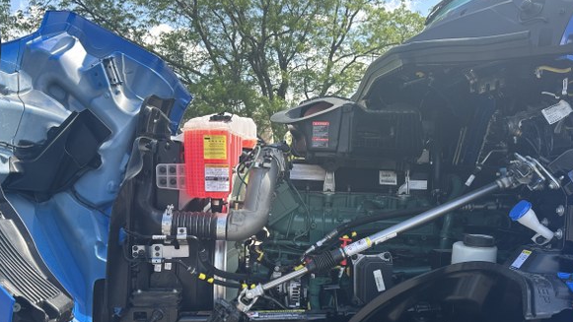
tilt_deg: -7.5
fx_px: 547
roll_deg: -0.2
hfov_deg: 55.3
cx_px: 301
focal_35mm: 36
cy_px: 237
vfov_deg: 32.3
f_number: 1.78
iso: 80
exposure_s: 1/767
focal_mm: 6.86
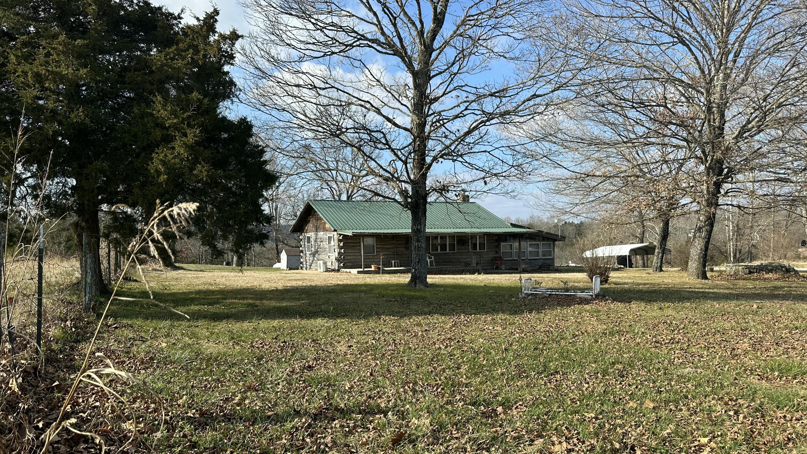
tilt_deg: -3.5
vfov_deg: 42.7
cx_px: 406
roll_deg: +0.2
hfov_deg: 69.9
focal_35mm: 27
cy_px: 267
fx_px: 578
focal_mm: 6.86
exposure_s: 1/2591
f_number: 1.78
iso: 80
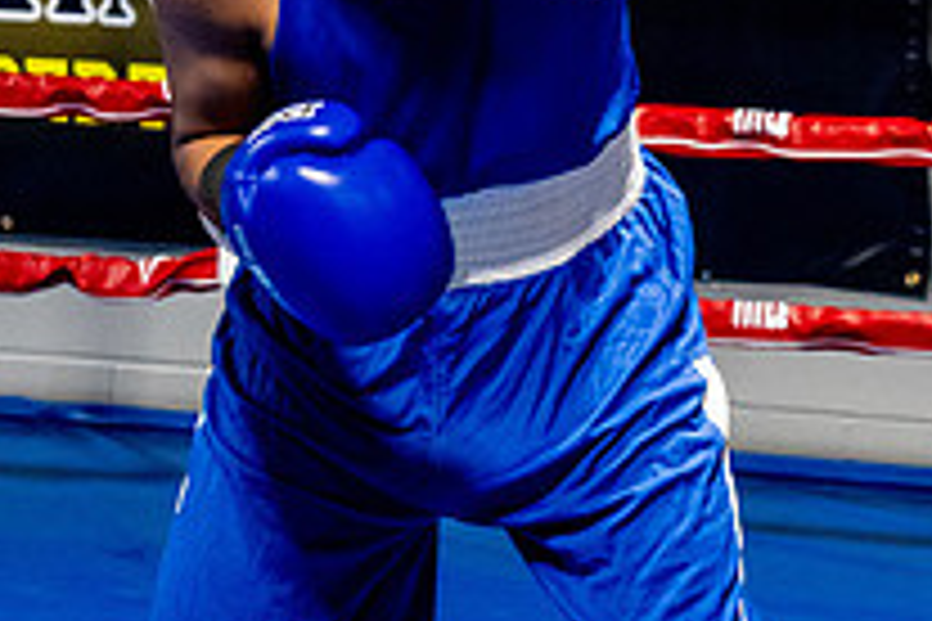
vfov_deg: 9.3
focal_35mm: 146
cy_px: -61
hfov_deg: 13.8
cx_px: 941
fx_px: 3779
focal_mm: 35
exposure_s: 1/800
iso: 5000
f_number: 2.8
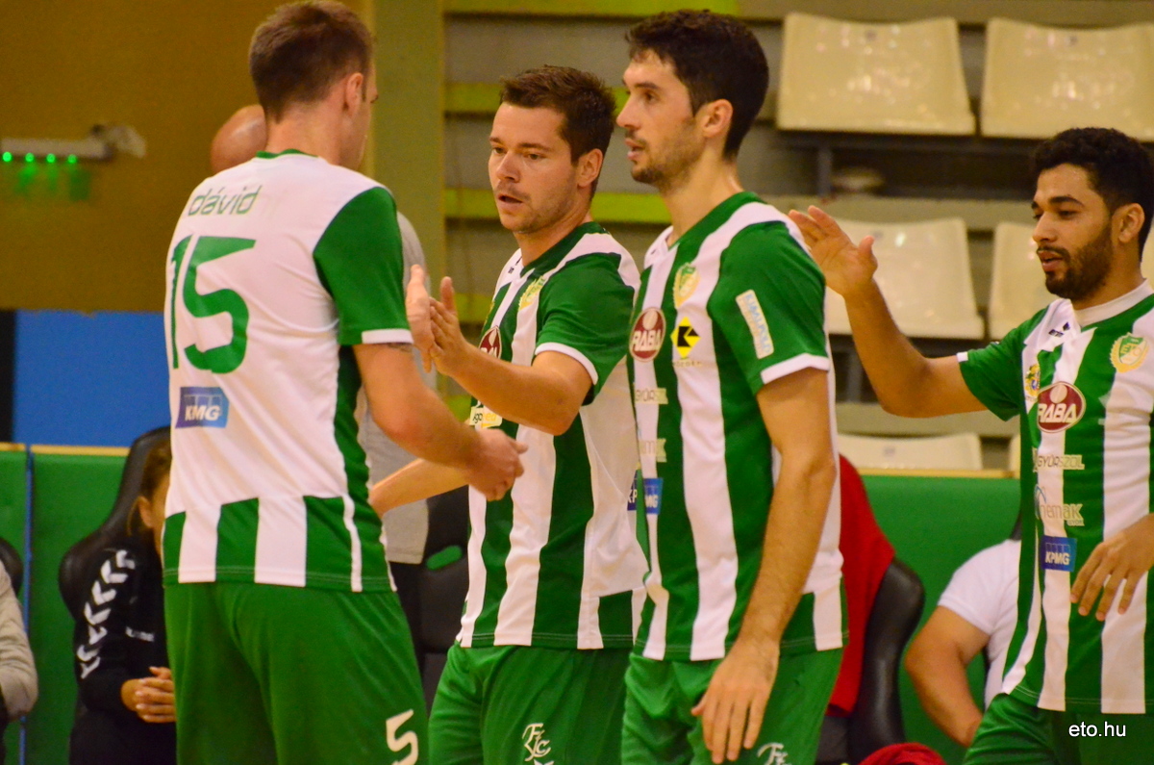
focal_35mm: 360
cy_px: 382
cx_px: 577
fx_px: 11517
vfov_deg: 3.8
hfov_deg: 5.7
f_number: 5.6
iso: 6400
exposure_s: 1/640
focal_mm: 240
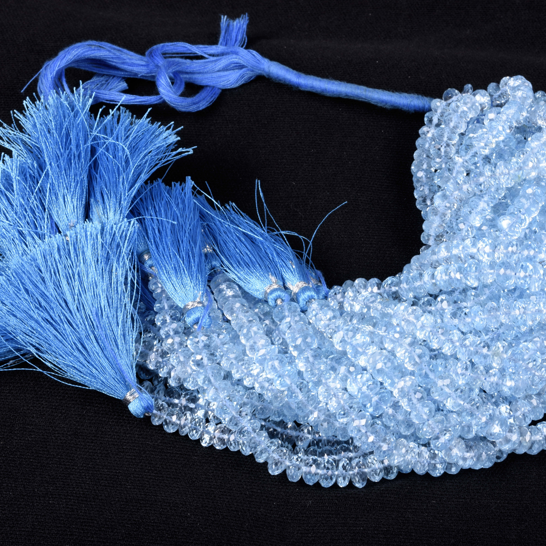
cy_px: 272
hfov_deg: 18.0
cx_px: 377
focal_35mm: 96
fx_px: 1713
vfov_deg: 18.1
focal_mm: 50
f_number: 22
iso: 250
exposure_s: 1/160
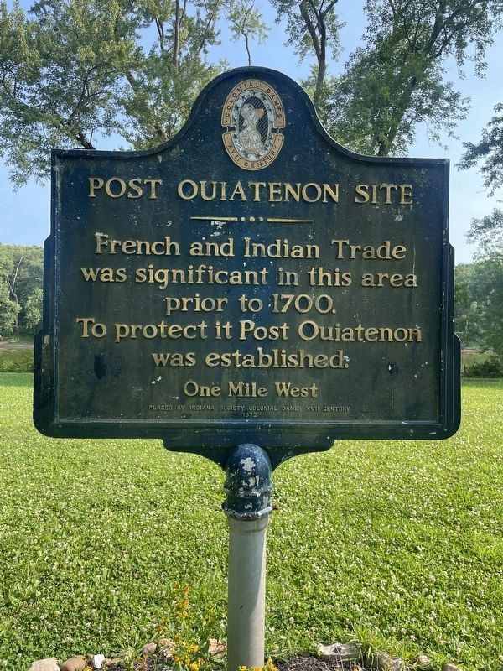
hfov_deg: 53.1
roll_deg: -1.7
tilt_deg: -0.7
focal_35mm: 26
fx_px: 504
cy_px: 336
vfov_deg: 67.3
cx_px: 252
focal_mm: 4.2
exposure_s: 1/796
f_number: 1.6
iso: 32
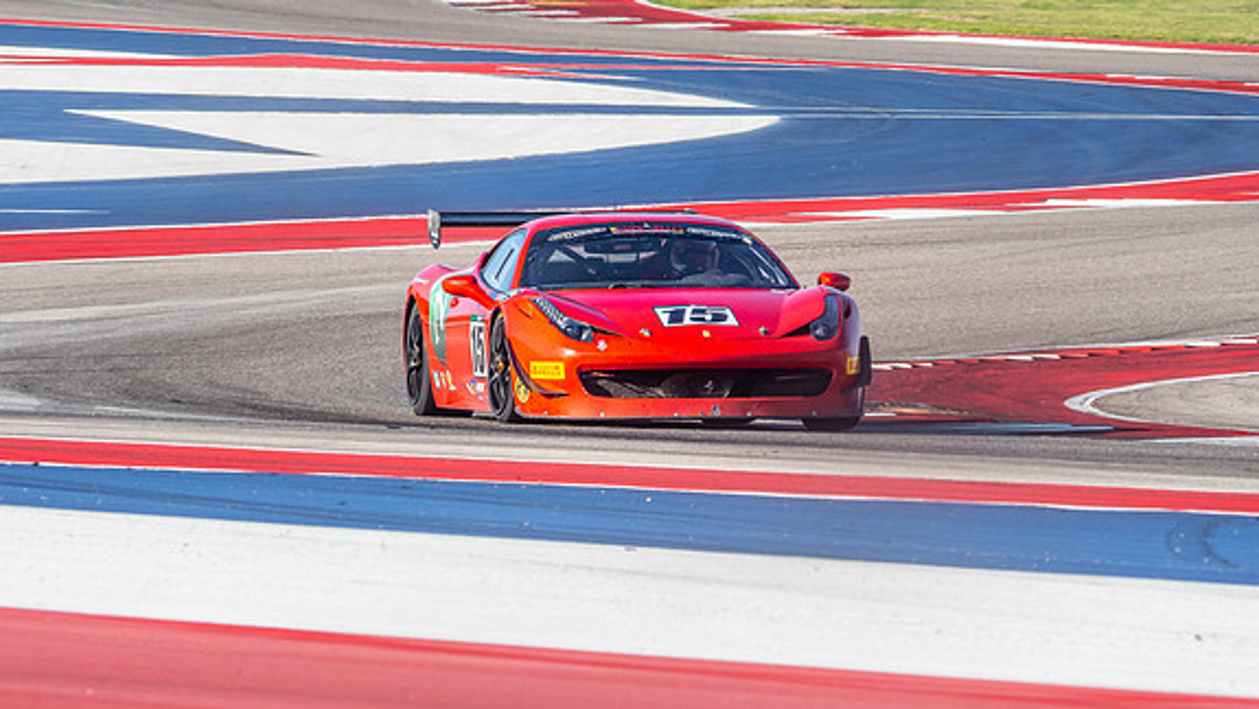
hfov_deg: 3.3
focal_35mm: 660
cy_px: 272
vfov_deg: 1.8
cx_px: 628
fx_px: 22042
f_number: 9
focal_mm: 300
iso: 200
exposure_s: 1/400
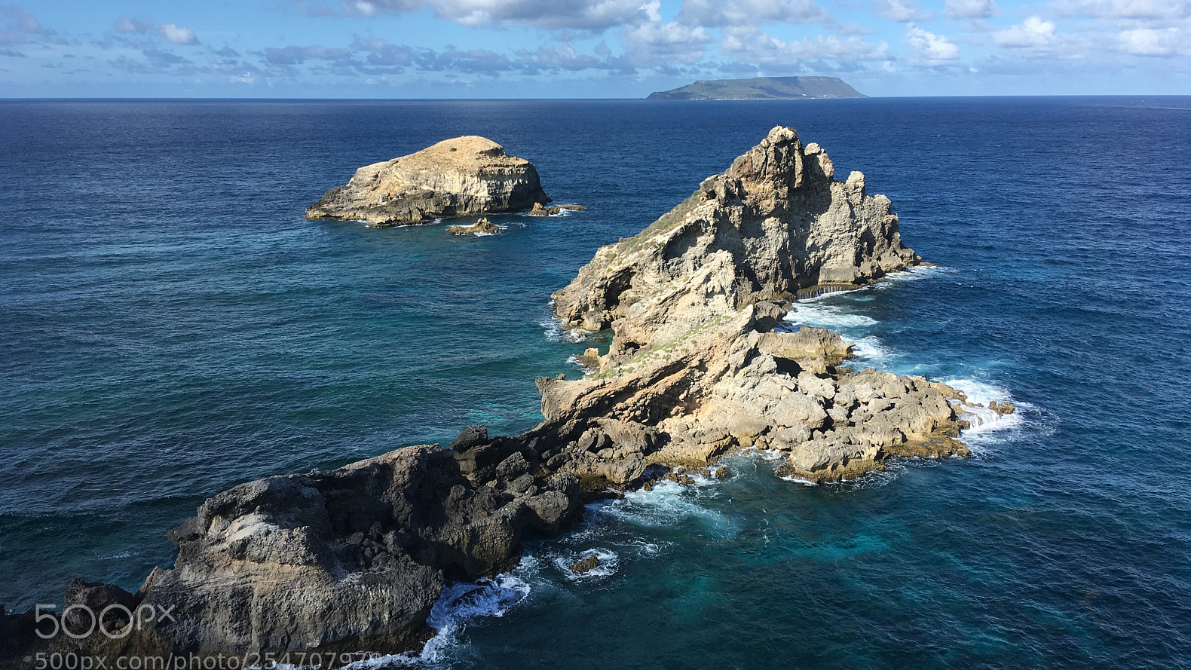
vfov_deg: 36.6
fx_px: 1011
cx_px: 591
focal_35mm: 32
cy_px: 268
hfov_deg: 61.0
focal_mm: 4.15
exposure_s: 1/1479
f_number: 2.2
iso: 25
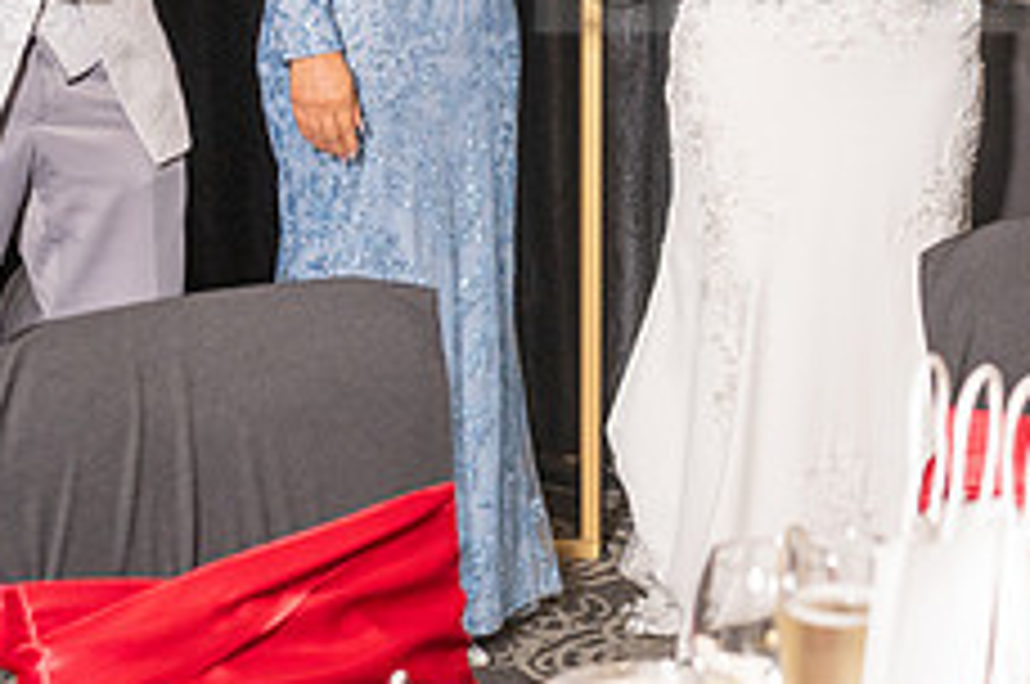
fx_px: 3657
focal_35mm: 128
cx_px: 736
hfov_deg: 16.0
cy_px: -22
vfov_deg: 10.6
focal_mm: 44
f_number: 4.5
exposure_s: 1/200
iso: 800
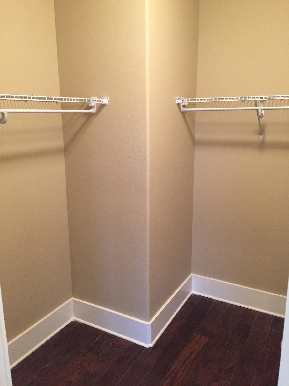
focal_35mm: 29
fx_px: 323
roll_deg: +1.4
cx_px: 144
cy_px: 193
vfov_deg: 61.7
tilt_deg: -12.3
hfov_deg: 48.2
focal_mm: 4.15
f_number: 2.2
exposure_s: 1/30
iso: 200
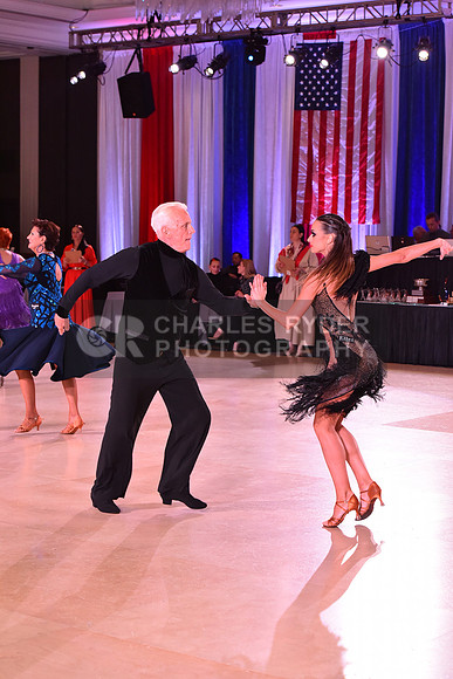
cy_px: 340
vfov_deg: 26.0
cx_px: 226
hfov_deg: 17.5
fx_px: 1471
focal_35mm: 78
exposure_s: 1/250
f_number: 5.6
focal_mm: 78
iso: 2500
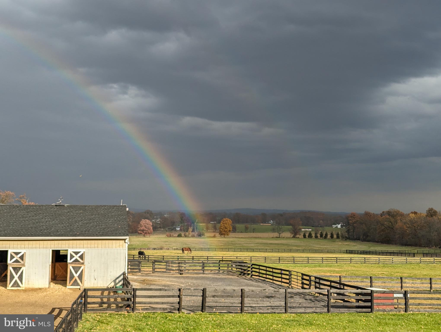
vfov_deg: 30.3
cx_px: 220
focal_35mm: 48
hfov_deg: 39.6
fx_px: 612
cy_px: 166
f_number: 1.85
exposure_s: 1/1852
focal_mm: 6.81
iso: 48
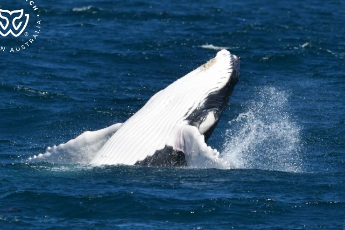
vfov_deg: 2.5
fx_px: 5185
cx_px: 165
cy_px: 113
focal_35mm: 541
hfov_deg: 3.8
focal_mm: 500
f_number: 6.3
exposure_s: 1/8000
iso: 900
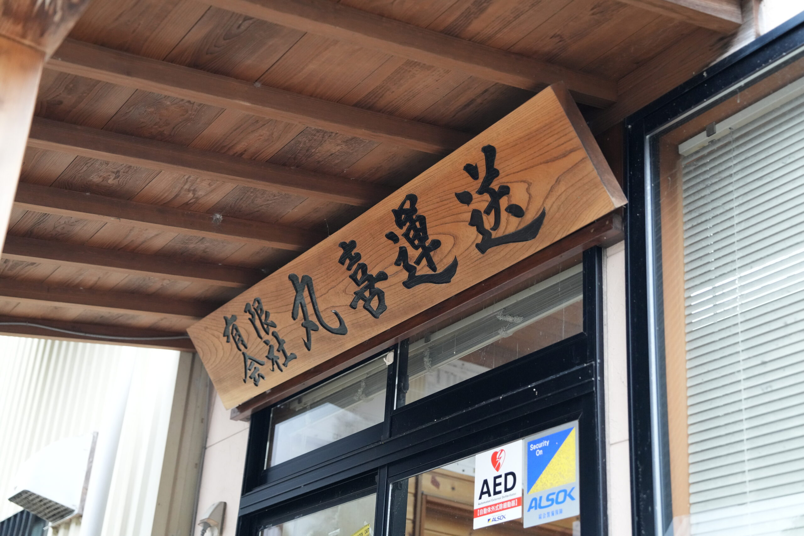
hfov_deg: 37.5
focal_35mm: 53
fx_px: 1184
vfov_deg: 25.5
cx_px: 402
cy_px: 268
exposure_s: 1/200
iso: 3200
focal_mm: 53
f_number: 2.8
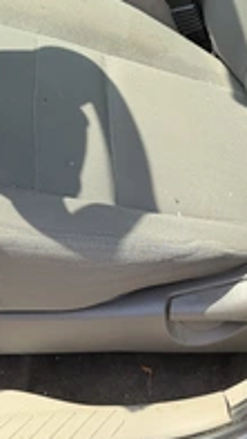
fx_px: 616
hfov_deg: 22.6
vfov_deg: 39.2
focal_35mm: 53
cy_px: 218
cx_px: 145
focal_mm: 6.76
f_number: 1.78
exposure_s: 1/1156
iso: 80
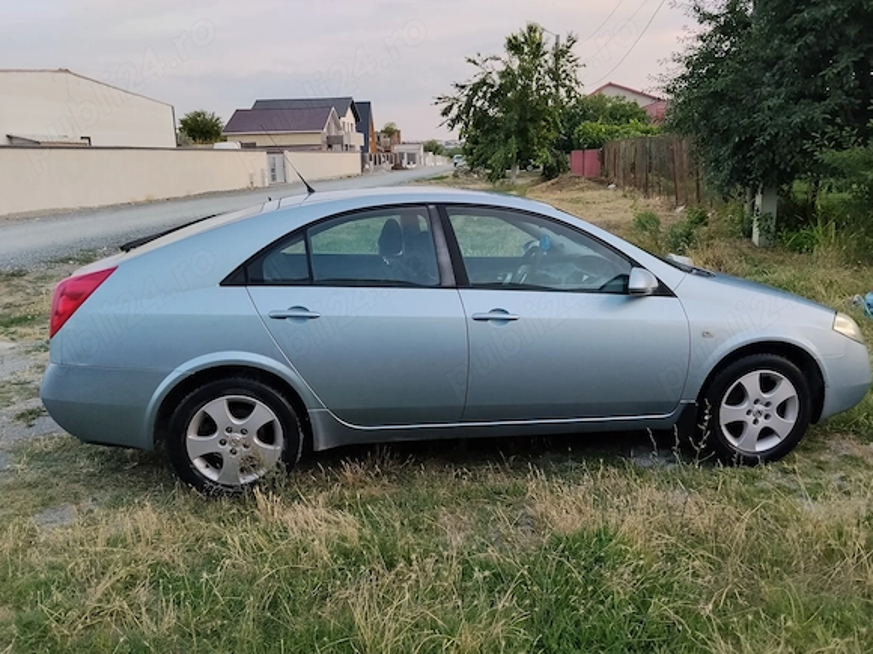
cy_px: 337
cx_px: 435
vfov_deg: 46.8
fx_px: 757
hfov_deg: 60.0
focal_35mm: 30
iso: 100
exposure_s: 1/50
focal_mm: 4.22
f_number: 1.8
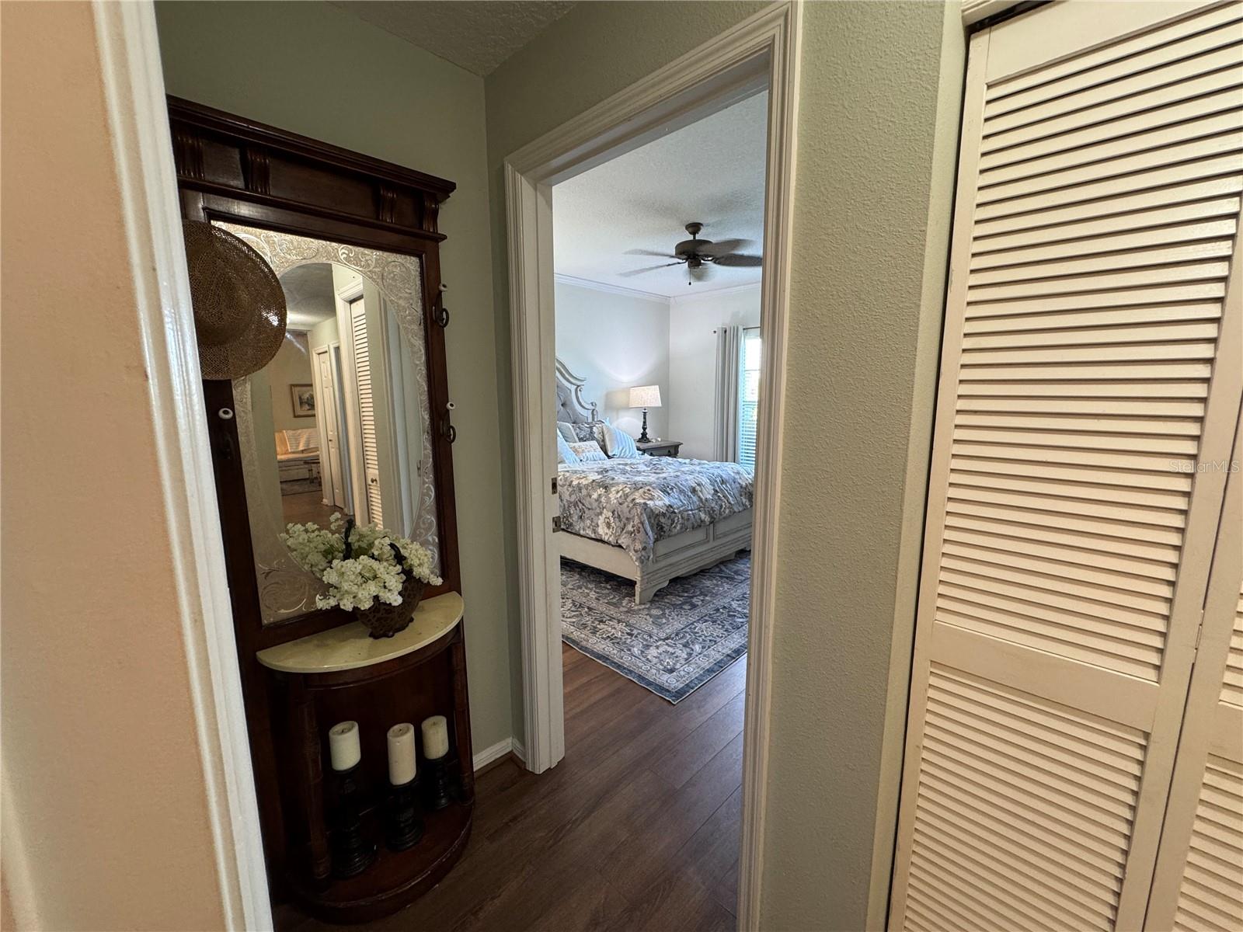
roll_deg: -0.1
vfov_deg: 85.7
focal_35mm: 14
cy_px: 466
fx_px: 503
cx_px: 622
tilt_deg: -9.7
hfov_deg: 102.1
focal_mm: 2.22
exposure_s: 1/60
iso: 200
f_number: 2.2
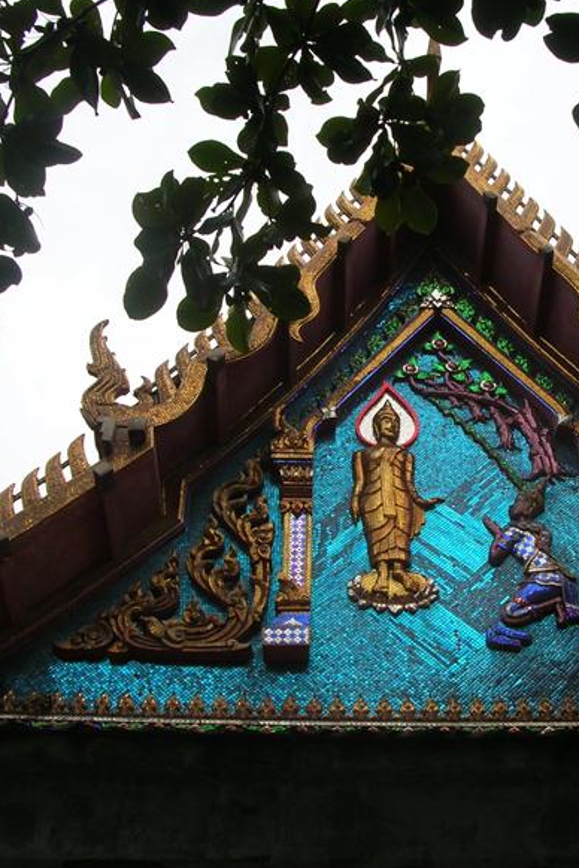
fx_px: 1206
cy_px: 429
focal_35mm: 50
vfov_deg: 39.6
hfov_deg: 26.7
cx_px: 415
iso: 50
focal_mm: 5.8
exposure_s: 1/306
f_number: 5.6
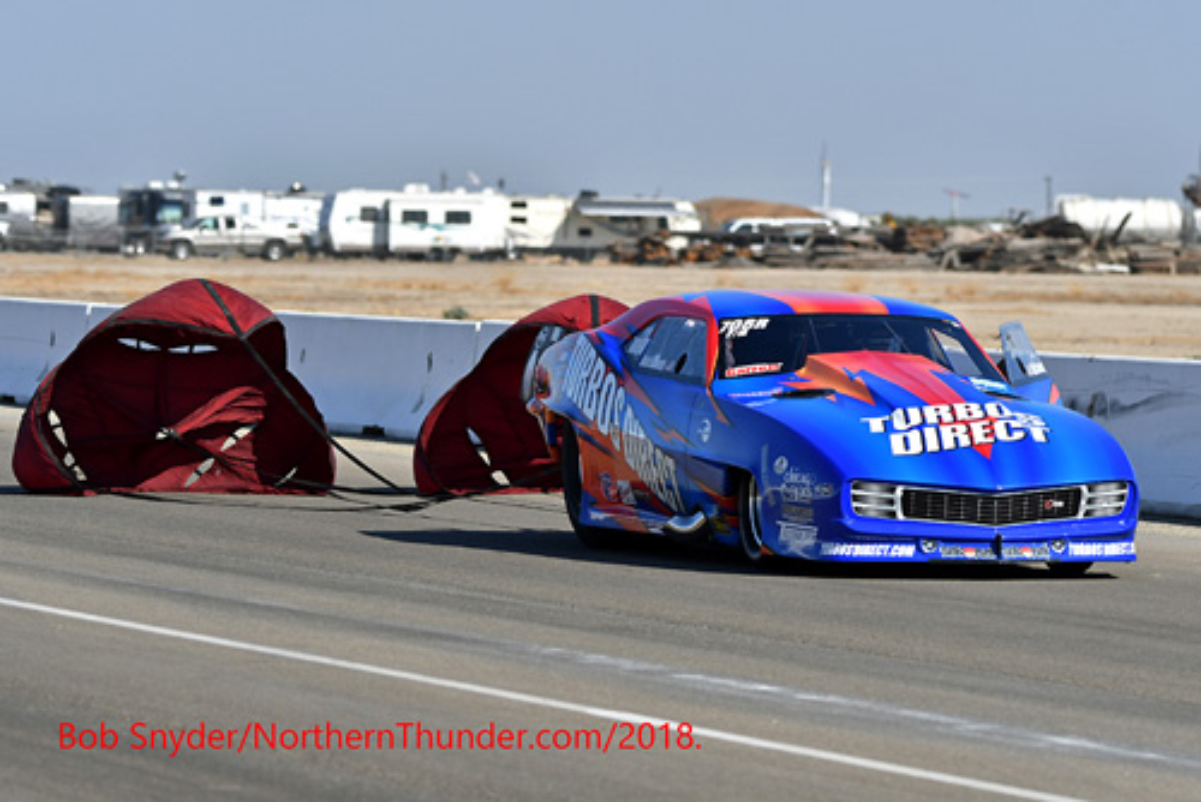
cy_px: 401
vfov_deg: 4.6
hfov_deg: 6.9
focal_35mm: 300
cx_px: 600
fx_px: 10014
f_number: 5.6
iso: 160
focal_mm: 200
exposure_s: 1/1250
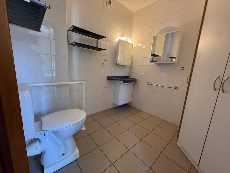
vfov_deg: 85.7
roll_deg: -3.6
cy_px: 86
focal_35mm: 14
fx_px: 93
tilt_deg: -10.4
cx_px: 115
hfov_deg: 102.1
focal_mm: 2.22
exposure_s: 1/50
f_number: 2.2
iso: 250
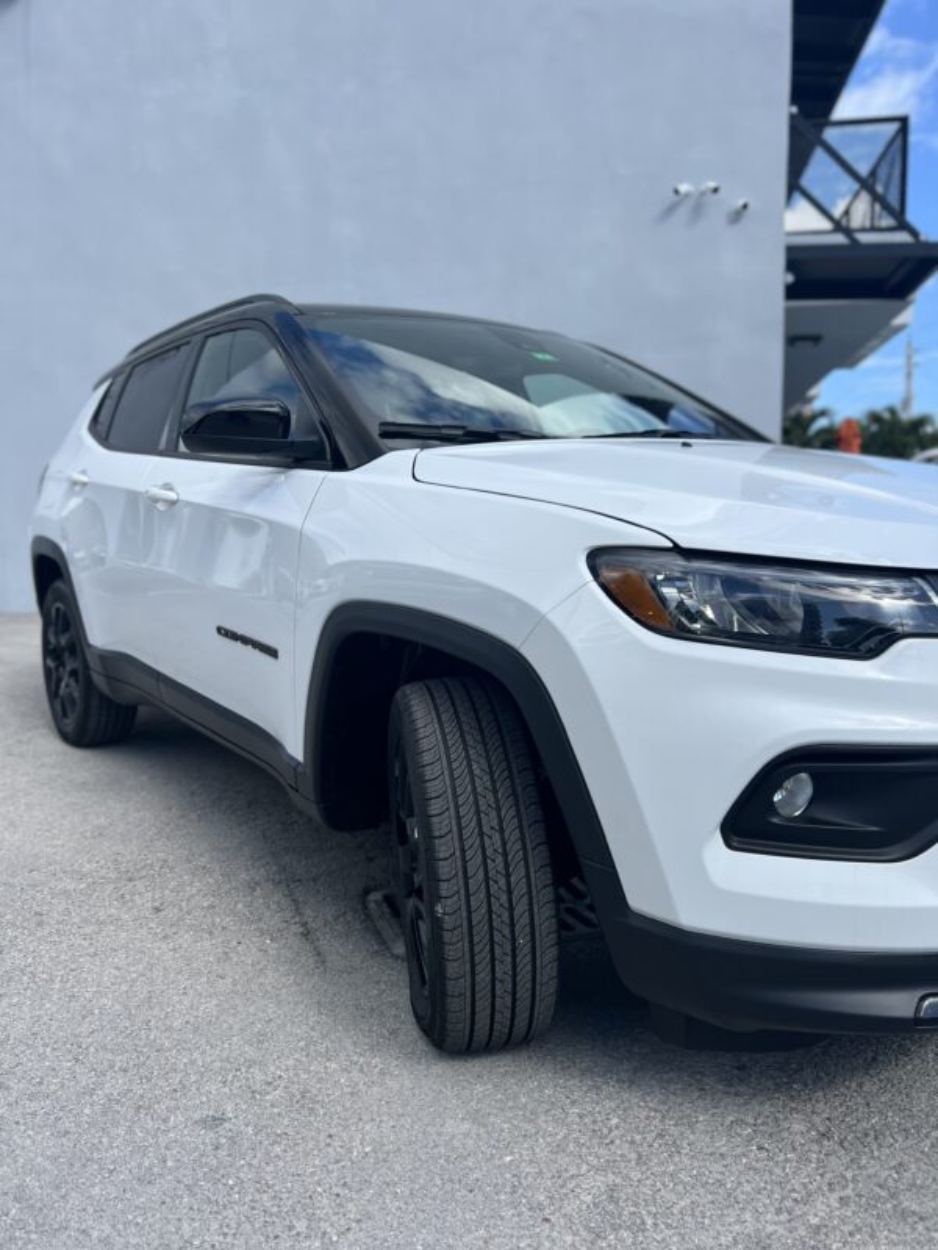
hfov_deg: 53.1
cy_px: 625
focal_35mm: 26
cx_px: 469
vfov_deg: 67.3
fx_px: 939
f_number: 1.5
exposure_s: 1/3571
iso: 50
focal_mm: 5.7
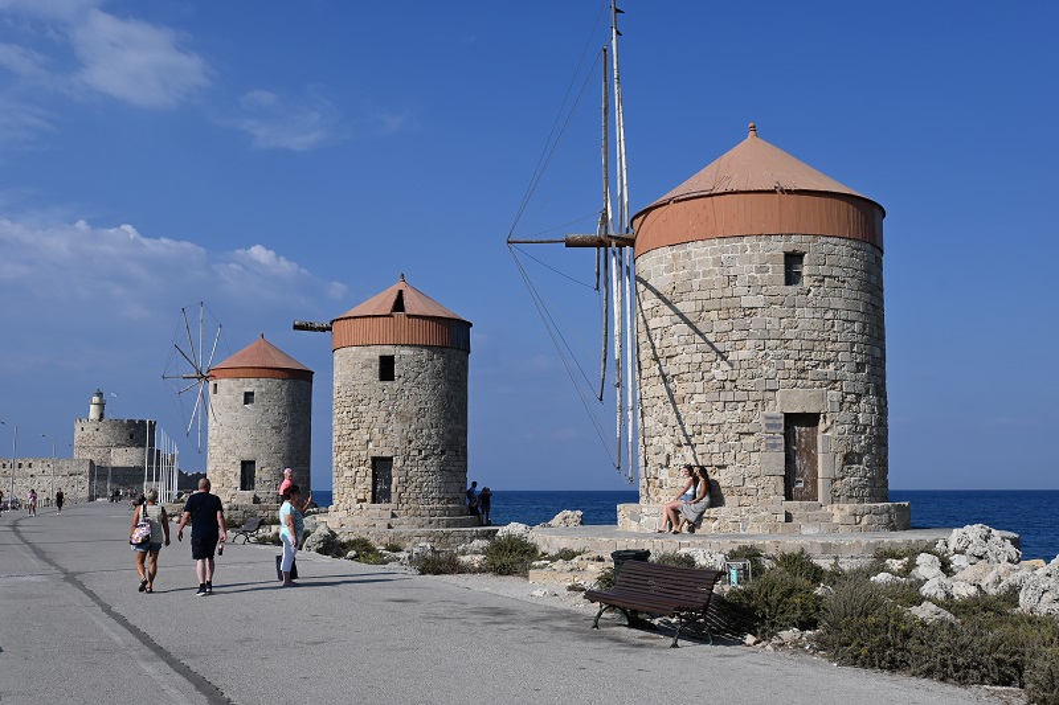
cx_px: 530
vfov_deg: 35.5
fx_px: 1103
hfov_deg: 51.3
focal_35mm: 38
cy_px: 352
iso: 100
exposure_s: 1/500
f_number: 8
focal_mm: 25
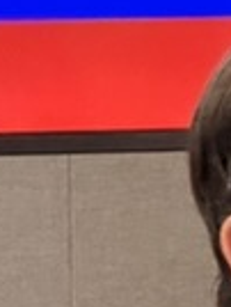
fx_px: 6776
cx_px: 844
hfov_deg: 1.9
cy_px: 593
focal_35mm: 764
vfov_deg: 2.6
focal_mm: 16.89
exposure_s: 1/60
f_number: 2.8
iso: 500
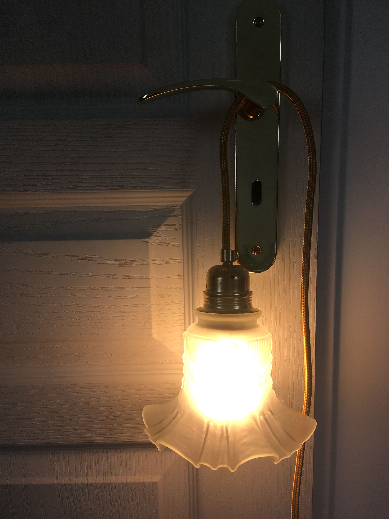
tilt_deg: -10.5
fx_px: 435
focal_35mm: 29
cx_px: 194
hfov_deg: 48.2
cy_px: 260
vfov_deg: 61.7
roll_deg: +0.5
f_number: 2.2
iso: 25
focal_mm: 4.15
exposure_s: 1/304
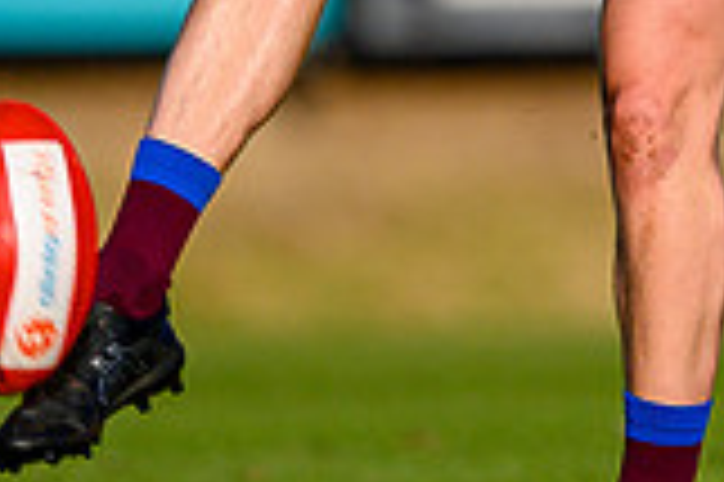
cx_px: 669
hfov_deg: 0.7
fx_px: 60090
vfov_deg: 0.5
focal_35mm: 2991
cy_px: -188
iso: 160
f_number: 4
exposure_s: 1/2500
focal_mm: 500
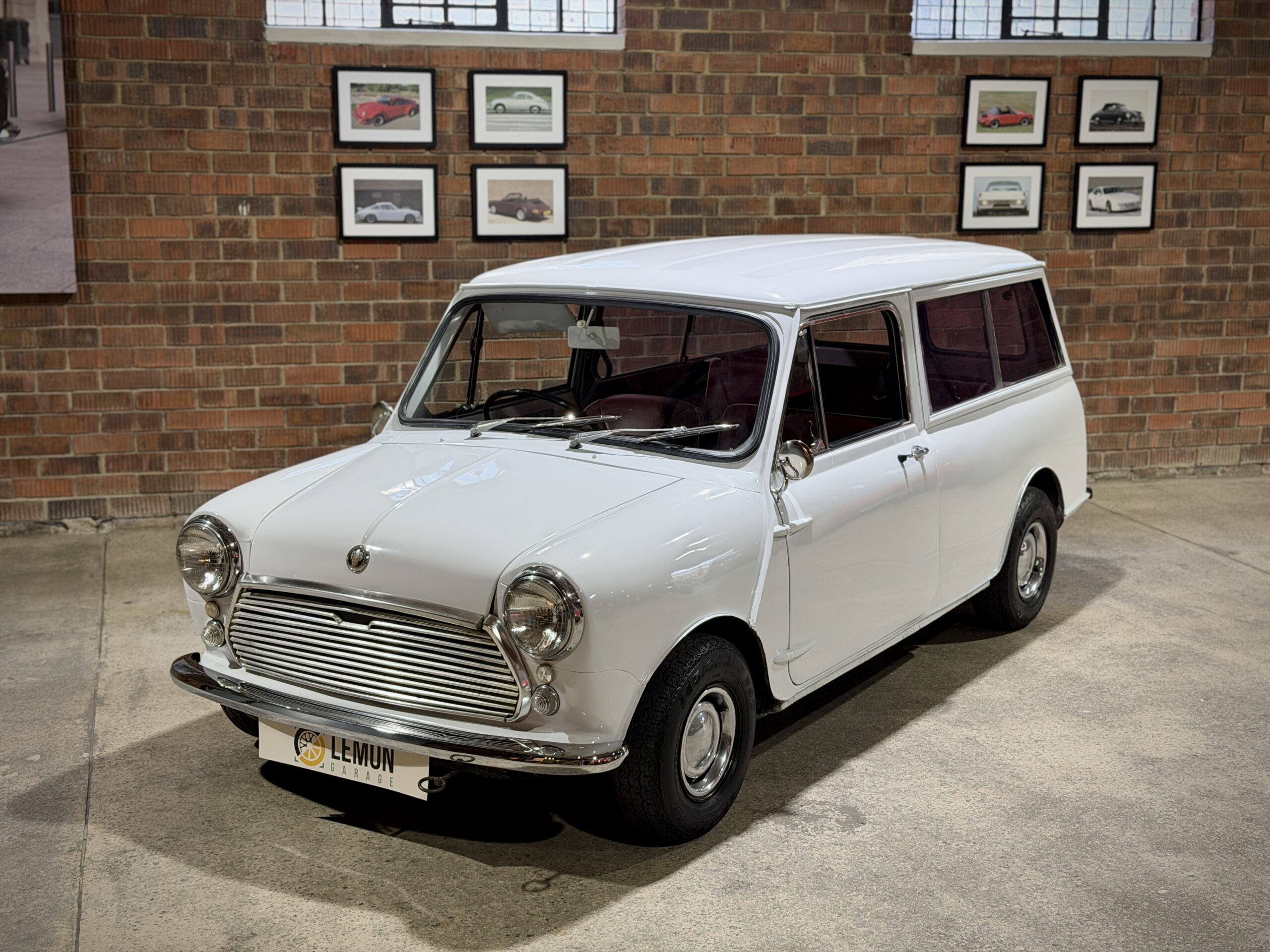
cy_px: 476
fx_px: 1761
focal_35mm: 48
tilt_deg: -10.8
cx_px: 635
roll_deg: -0.4
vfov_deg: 30.3
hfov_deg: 39.7
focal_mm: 6.76
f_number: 1.78
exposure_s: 1/50
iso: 160
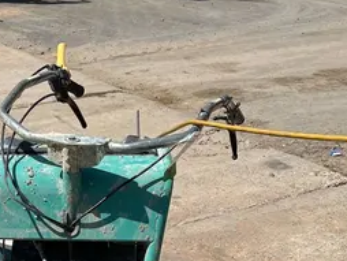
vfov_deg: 17.4
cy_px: 405
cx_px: 77
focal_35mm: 75
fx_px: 753
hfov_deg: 25.6
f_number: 1.6
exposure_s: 1/4854
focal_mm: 5.1
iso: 50
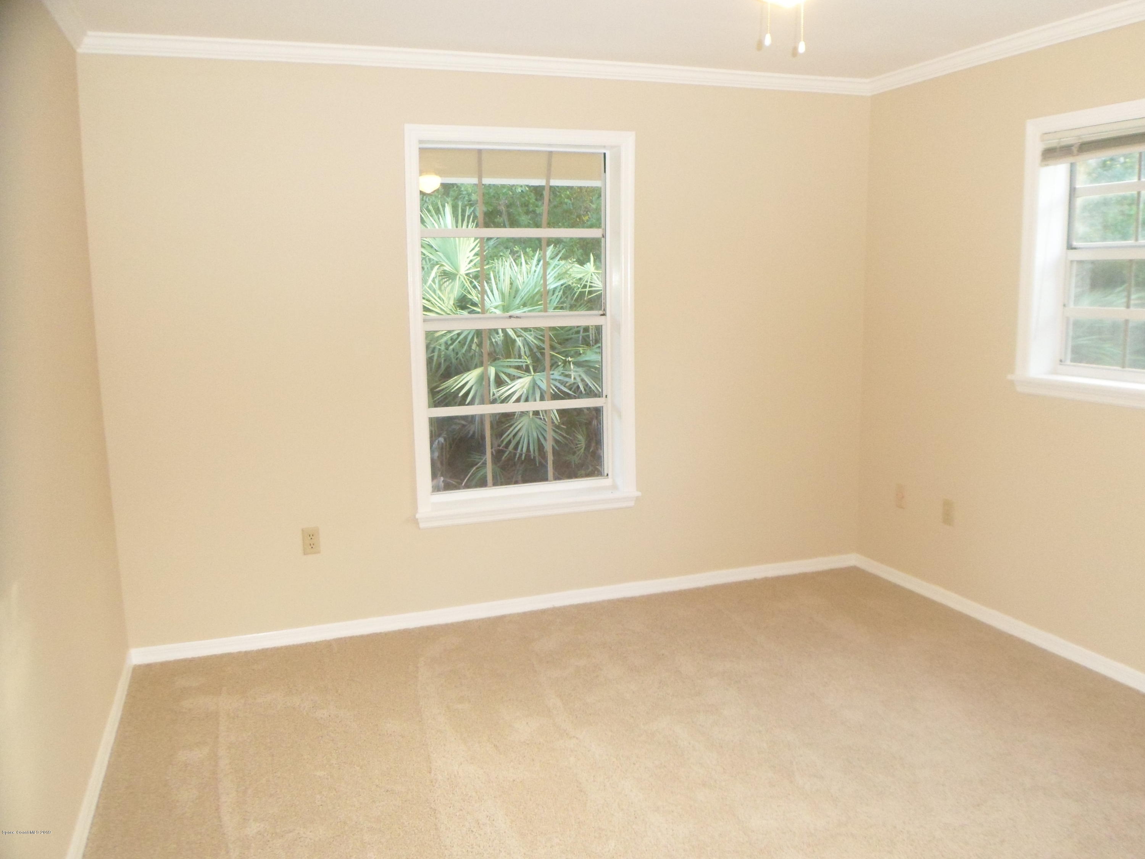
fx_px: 893
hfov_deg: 65.3
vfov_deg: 51.4
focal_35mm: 27
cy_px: 430
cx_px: 572
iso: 400
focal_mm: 4.9
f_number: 3.3
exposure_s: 1/30
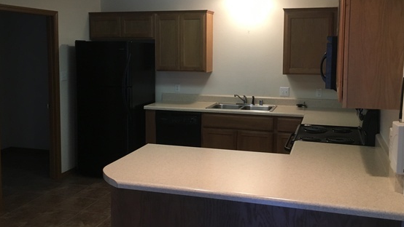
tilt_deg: -4.1
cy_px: 85
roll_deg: +0.7
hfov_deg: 52.8
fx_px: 407
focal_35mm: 38
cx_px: 207
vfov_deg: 31.1
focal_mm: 4.15
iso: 100
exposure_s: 1/30
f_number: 2.2
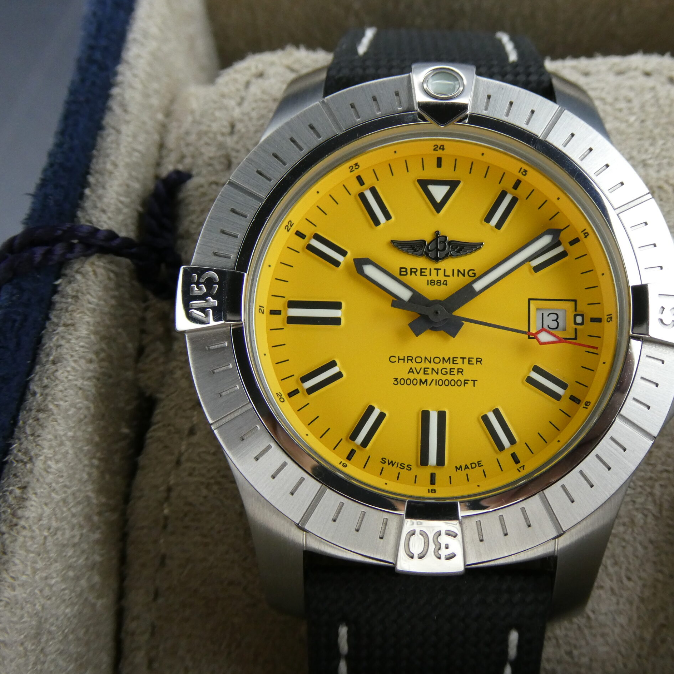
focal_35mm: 42
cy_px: 337
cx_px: 411
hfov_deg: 39.8
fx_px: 925
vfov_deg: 40.0
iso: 250
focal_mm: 6.3
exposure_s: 1/80
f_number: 3.7
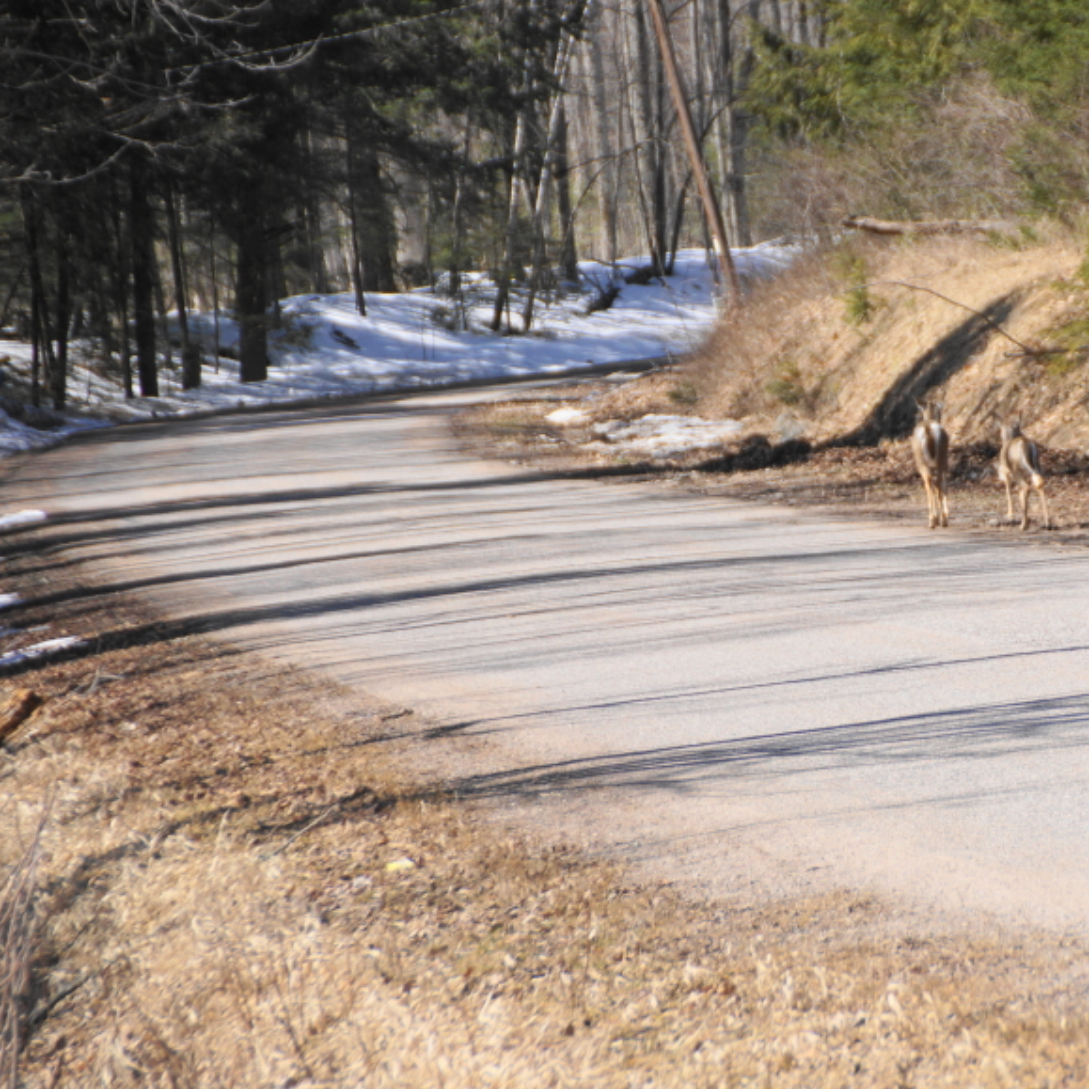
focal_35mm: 330
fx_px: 11745
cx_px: 919
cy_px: 515
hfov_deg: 5.3
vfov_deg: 5.3
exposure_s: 1/250
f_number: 6.3
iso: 160
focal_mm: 150
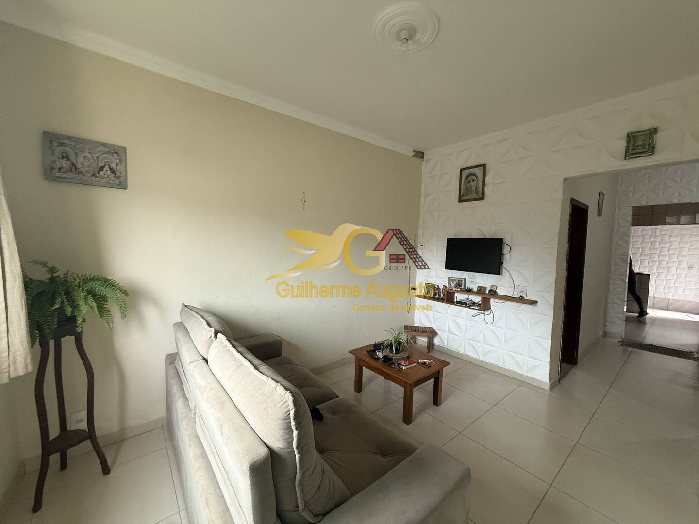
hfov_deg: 102.1
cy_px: 262
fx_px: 283
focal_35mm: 14
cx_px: 350
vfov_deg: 85.7
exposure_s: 1/120
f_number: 2.2
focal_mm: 2.22
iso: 320
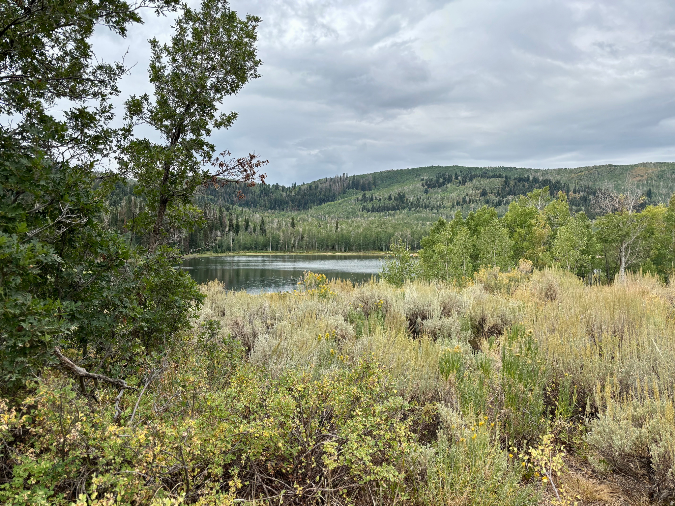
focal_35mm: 26
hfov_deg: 67.3
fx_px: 507
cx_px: 338
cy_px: 253
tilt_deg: -2.6
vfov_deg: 53.1
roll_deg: -0.4
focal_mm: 5.96
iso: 50
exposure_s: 1/2342
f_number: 1.6
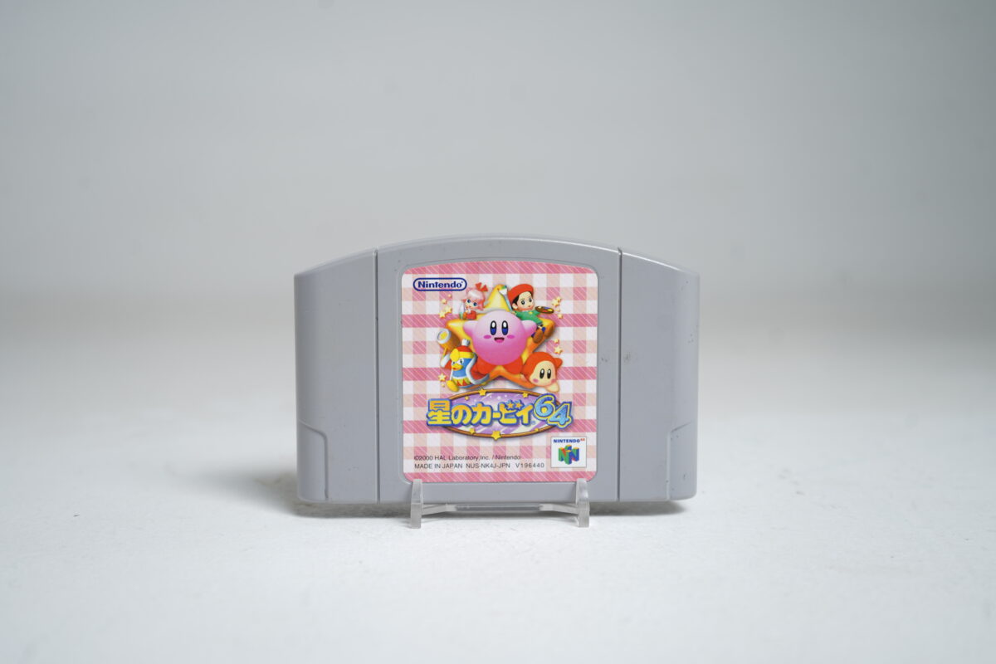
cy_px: 332
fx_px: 1134
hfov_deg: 47.4
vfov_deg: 32.6
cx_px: 498
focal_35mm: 41
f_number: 5
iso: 64
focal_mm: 41
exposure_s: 1/8
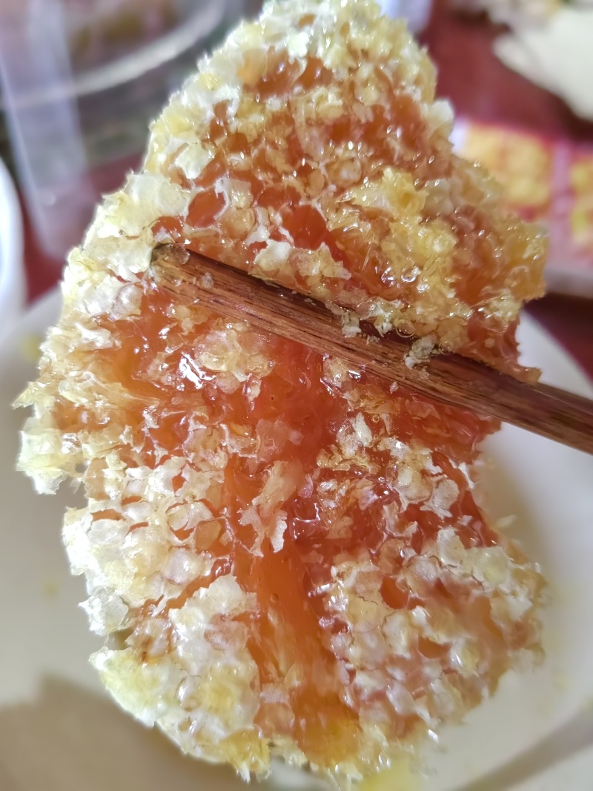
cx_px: 296
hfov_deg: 51.3
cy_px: 396
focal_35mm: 27
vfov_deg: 65.3
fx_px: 617
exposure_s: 1/50
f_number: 1.9
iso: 2500
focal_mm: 5.52
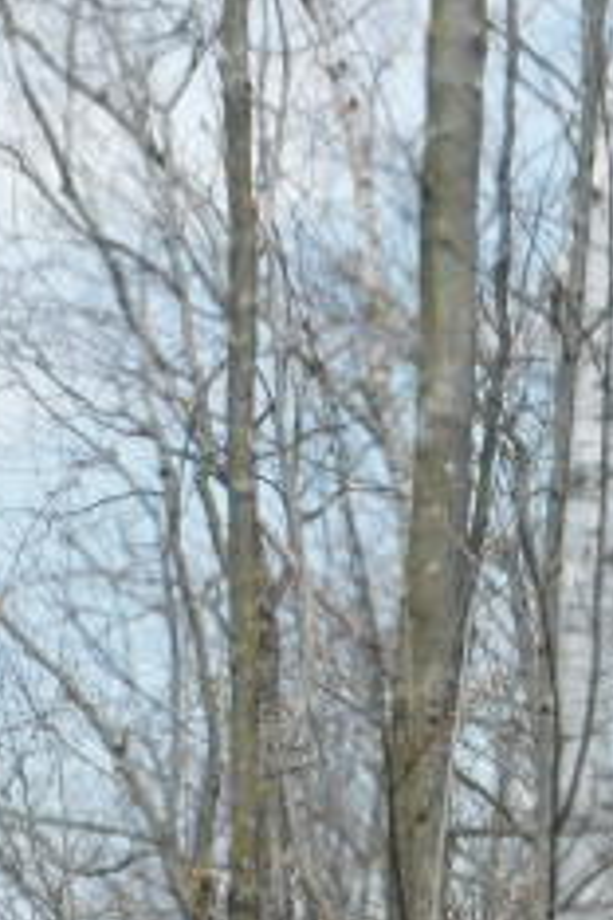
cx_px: 255
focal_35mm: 228
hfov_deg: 6.0
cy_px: 932
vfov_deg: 9.0
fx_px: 5823
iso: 125
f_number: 4.4
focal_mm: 14.2
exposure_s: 1/500
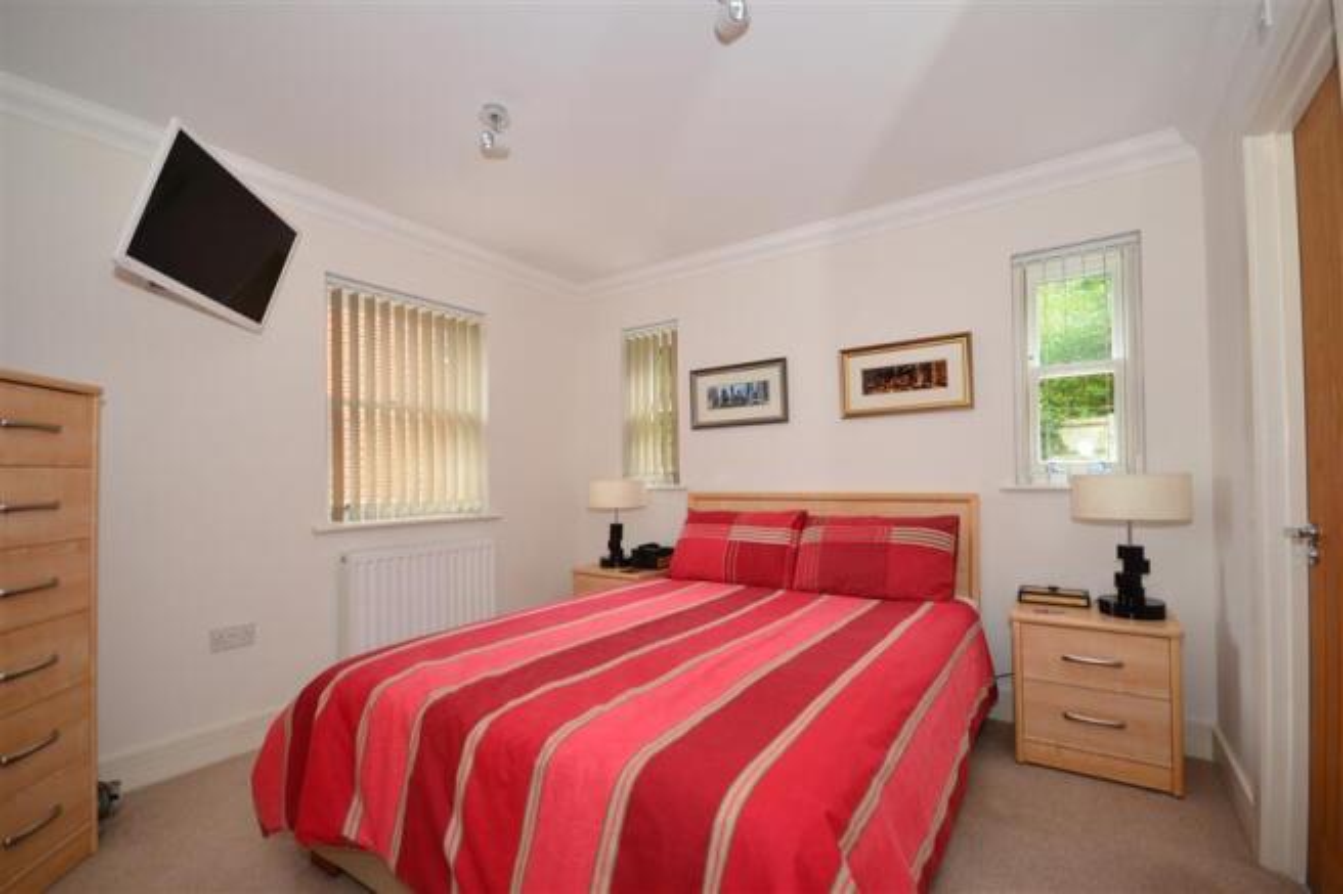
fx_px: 559
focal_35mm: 15
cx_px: 672
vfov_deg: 77.3
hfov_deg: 100.4
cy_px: 447
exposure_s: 1/20
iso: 400
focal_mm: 10
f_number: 5.6
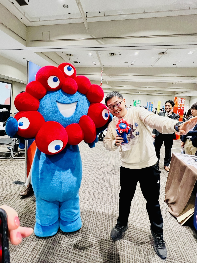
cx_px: 98
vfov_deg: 106.2
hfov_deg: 89.9
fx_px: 99
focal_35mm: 13
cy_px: 132
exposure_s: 1/60
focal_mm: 1.57
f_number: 1.8
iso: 160
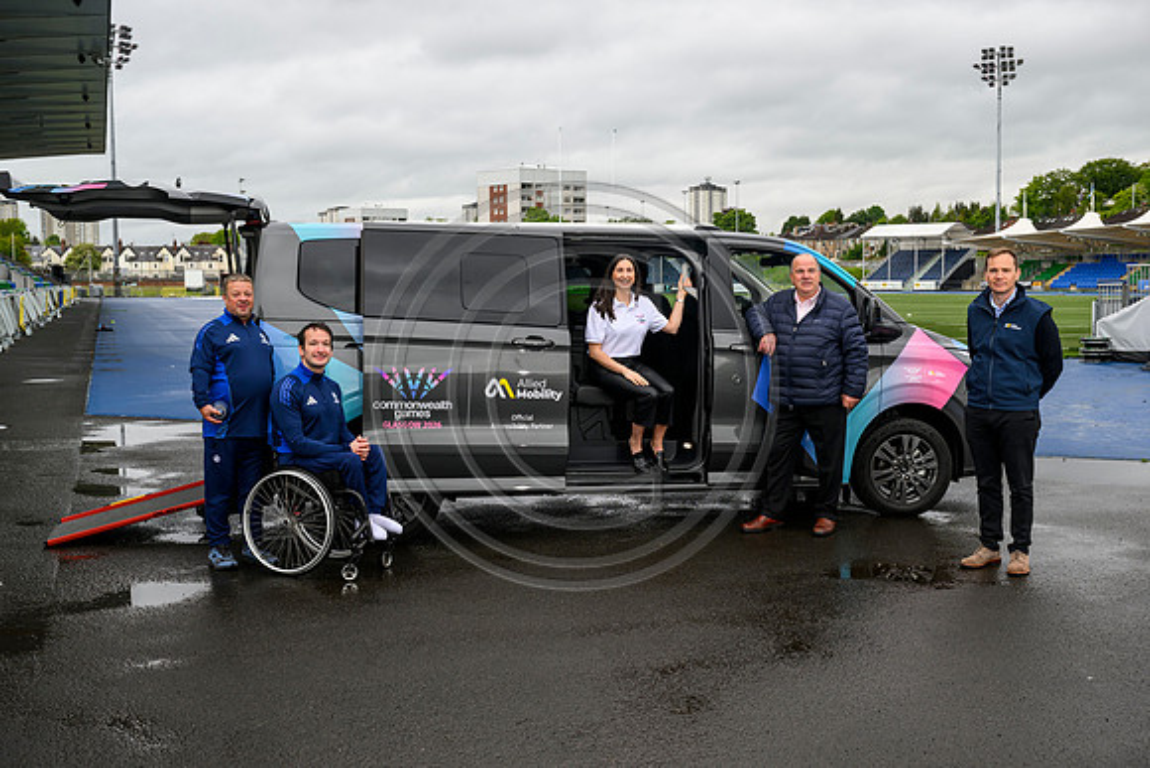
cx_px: 575
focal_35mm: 40
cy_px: 384
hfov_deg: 48.4
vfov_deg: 33.4
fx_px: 1278
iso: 250
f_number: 7.1
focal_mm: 40
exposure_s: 1/160
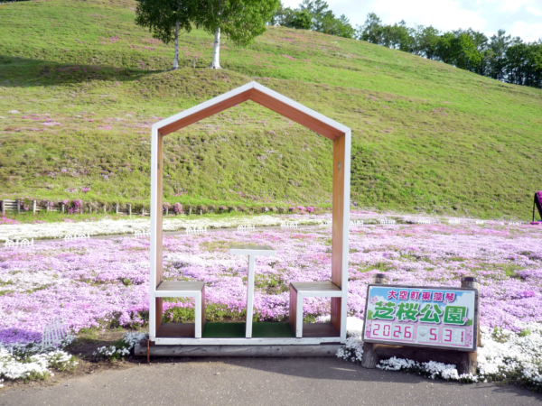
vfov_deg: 42.9
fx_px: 517
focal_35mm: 33
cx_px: 271
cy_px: 203
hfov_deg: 55.4
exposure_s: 1/640
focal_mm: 5.5
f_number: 2.8
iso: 100
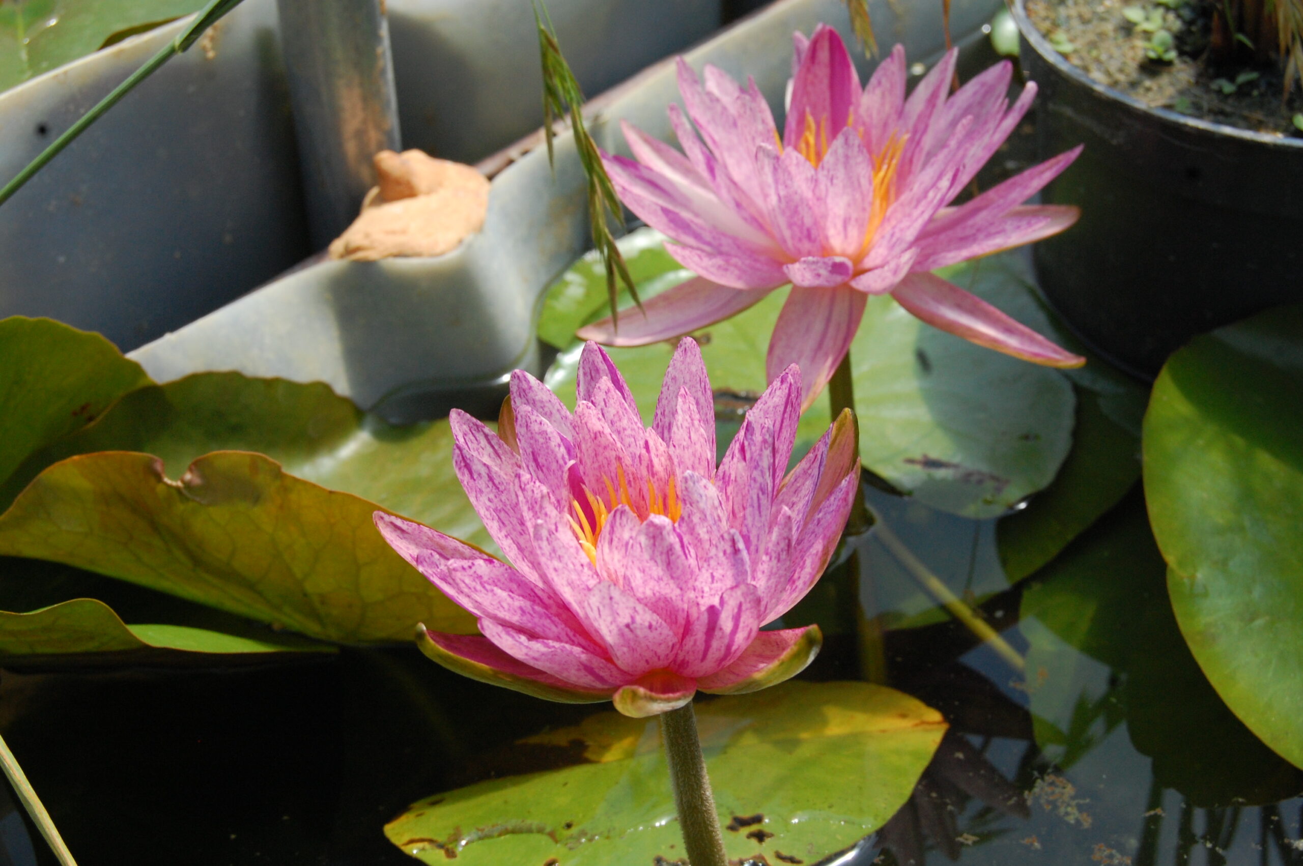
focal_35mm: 60
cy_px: 433
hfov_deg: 33.4
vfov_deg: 22.6
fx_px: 2170
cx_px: 652
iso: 800
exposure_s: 1/640
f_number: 13
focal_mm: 40
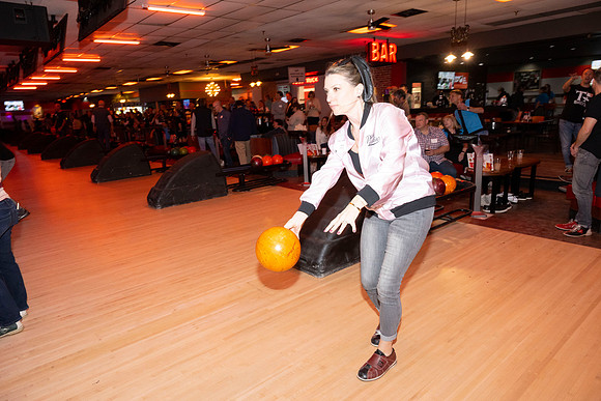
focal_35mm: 24
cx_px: 300
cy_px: 200
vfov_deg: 53.2
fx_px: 401
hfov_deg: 73.7
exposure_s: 1/100
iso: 2000
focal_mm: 24
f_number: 5.6
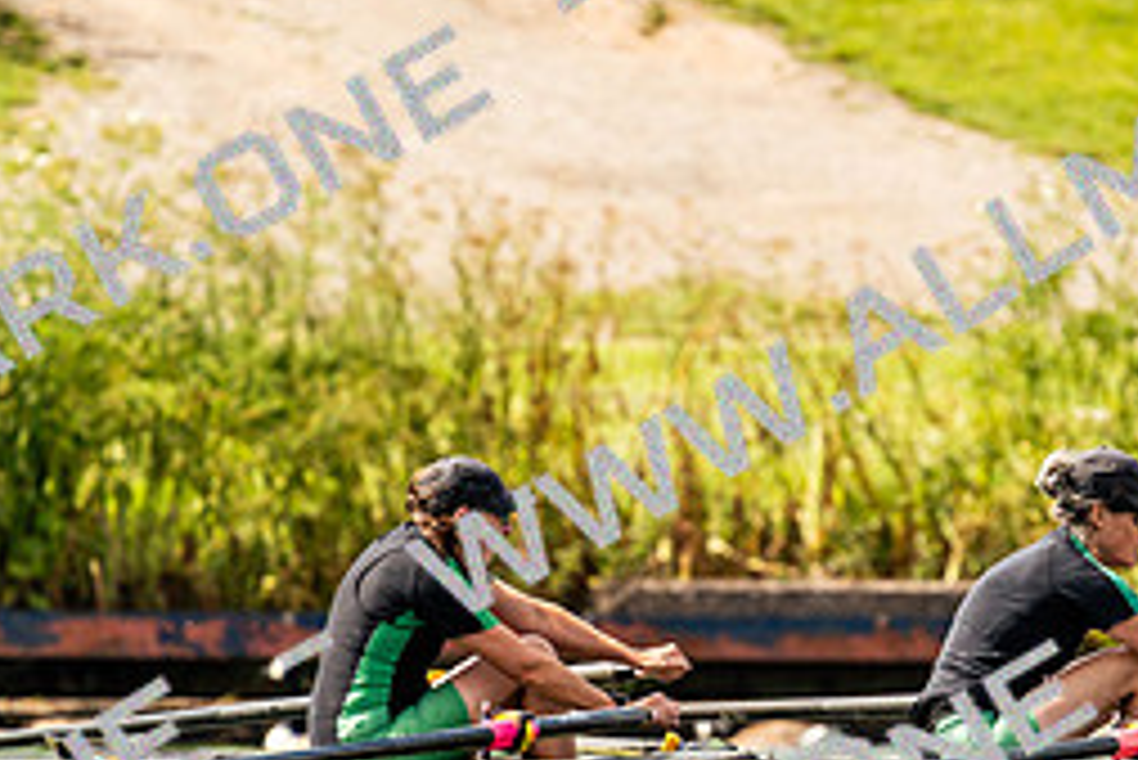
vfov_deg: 1.0
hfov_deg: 1.5
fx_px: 43520
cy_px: 627
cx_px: 963
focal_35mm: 1376
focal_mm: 600
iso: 400
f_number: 6.3
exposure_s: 1/2000
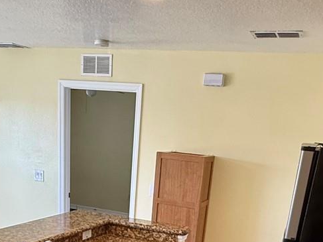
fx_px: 429
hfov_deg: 41.2
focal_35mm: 46
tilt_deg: -19.6
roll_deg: -4.5
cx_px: 161
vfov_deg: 27.7
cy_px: 289
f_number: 2.2
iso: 250
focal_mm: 2.22
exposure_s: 1/120
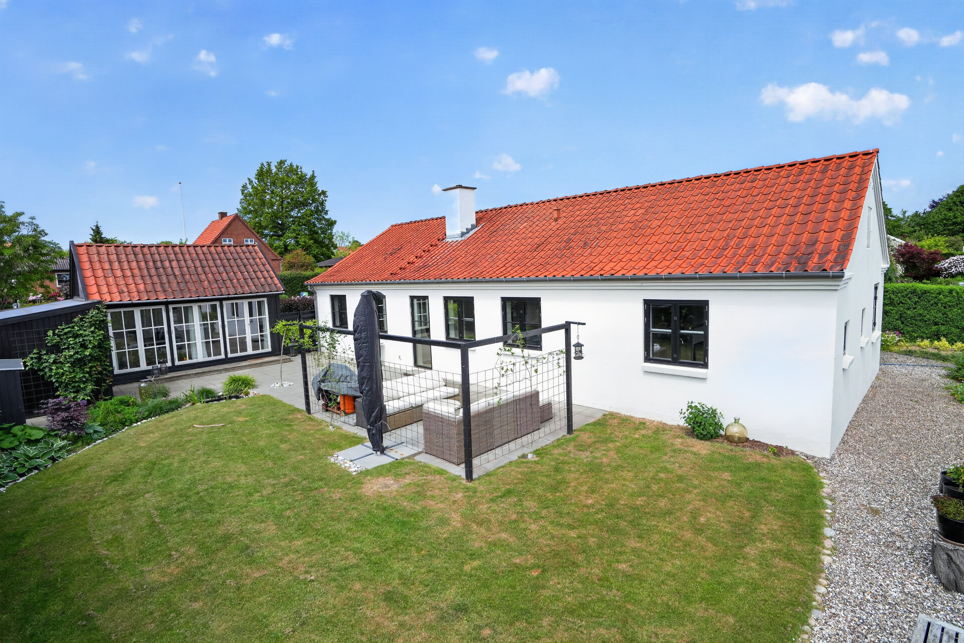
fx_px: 455
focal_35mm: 17
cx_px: 482
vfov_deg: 70.4
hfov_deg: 93.3
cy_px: 322
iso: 400
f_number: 8
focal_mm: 17
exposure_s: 1/400
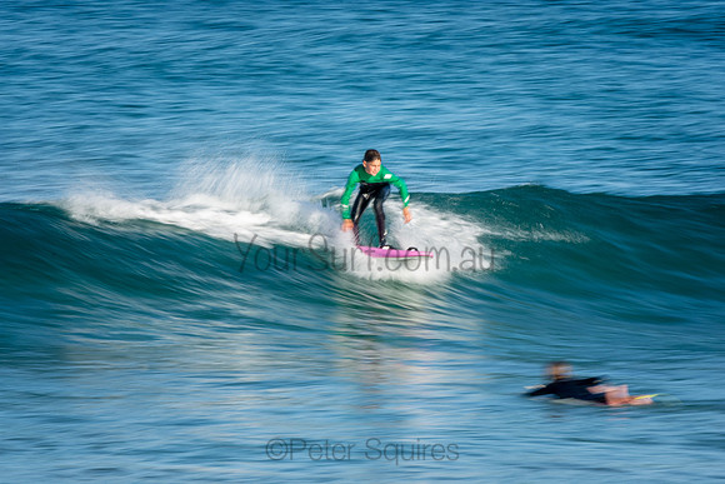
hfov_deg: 3.4
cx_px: 362
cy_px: 242
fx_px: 12086
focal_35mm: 600
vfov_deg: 2.3
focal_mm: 400
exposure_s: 1/20
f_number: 25
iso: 100
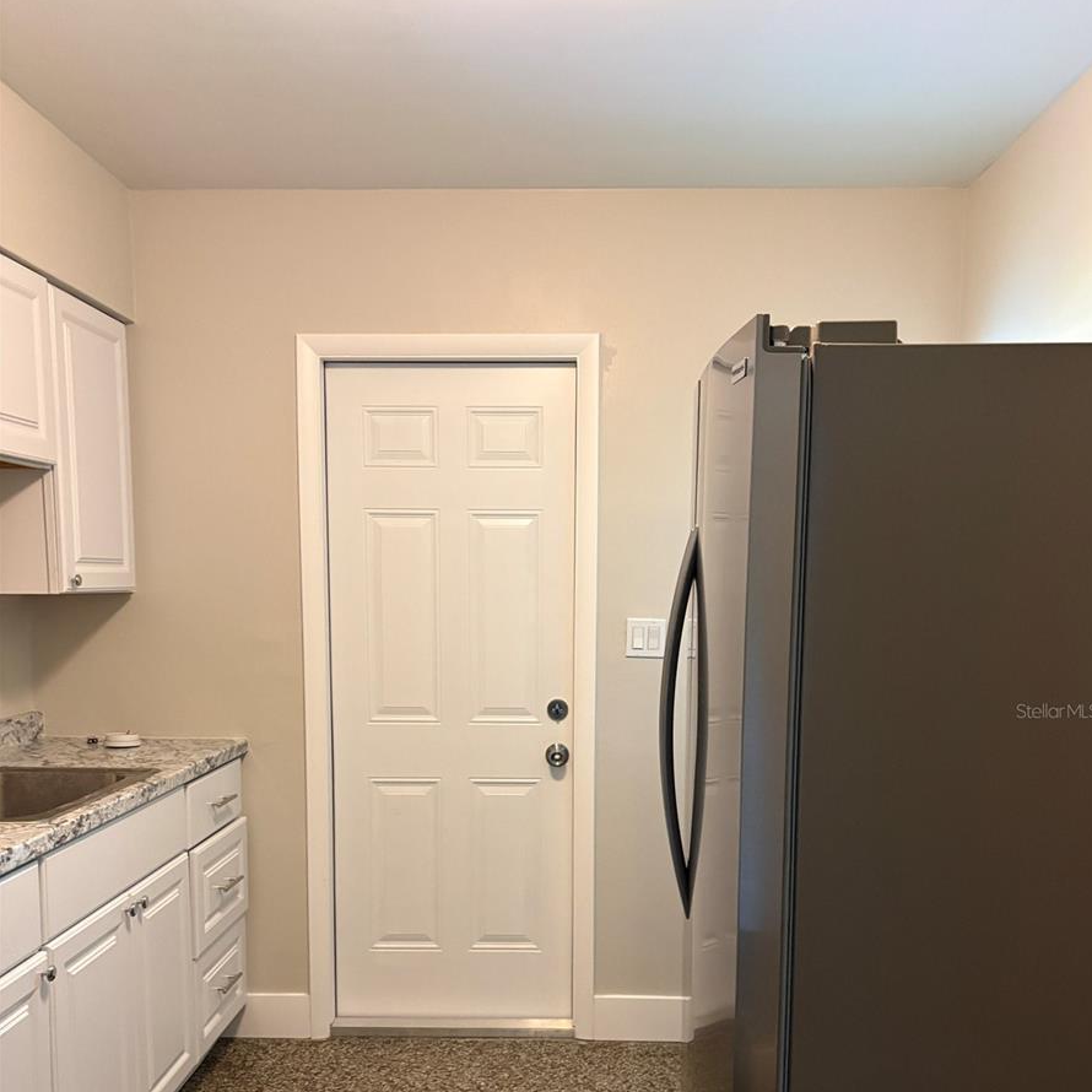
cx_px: 551
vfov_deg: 51.7
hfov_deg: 52.5
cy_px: 710
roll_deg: -1.3
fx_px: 1106
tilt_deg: -3.6
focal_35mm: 31
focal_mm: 5.96
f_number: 1.6
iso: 500
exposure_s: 1/60
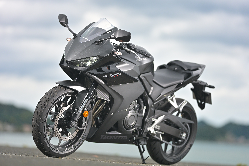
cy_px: 83
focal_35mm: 135
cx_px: 124
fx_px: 934
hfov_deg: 15.2
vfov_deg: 10.2
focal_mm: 135
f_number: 1.8
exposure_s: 1/200
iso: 125
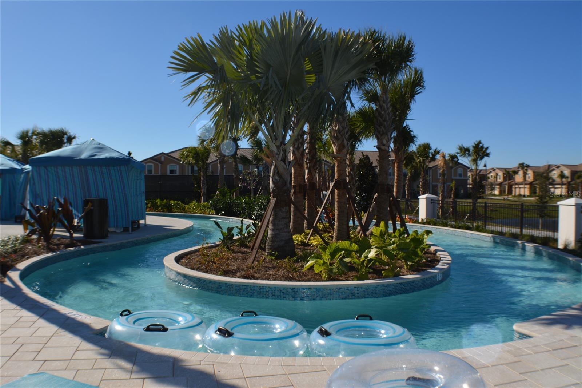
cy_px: 194
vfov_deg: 36.9
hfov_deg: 53.1
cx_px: 291
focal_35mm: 36
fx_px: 582
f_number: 10
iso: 100
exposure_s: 1/200
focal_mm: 24
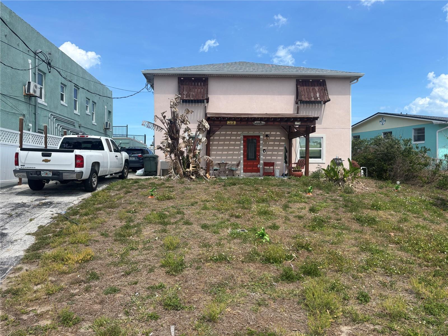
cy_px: 168
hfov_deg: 67.3
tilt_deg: +1.2
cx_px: 224
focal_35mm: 26
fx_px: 336
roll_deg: +0.5
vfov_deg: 53.1
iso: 50
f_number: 1.6
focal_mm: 5.96
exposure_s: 1/2778
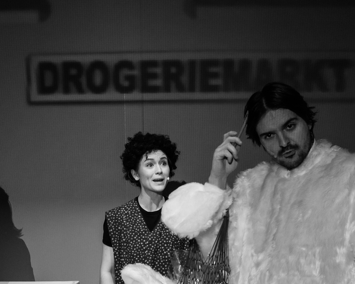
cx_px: 172
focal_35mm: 61
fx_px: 641
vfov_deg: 24.8
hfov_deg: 31.0
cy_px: 195
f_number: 3.5
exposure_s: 1/160
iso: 3200
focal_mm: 27
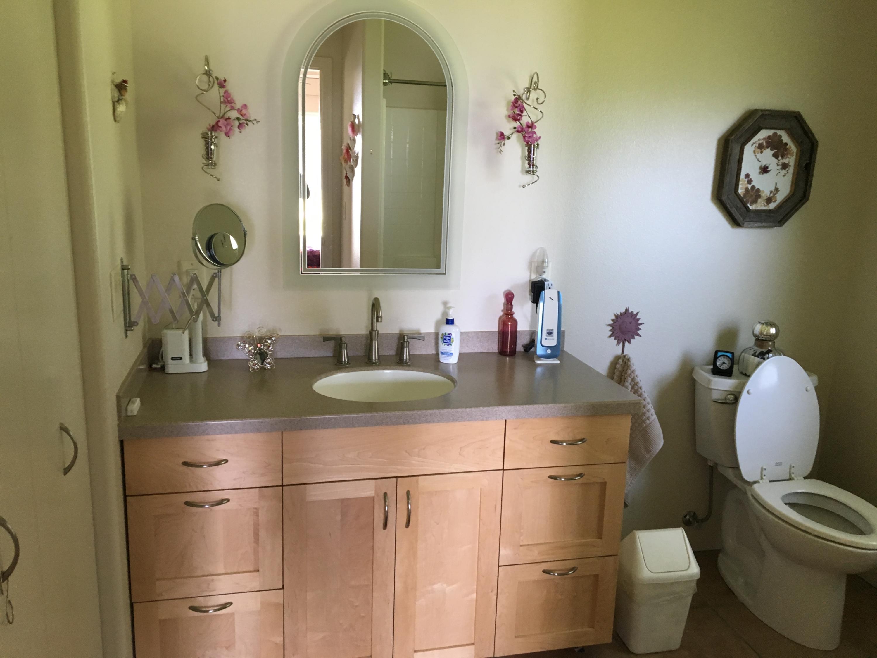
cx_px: 438
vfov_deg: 48.2
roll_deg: -3.8
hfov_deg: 61.7
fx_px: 735
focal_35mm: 29
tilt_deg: -12.7
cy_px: 329
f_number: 2.2
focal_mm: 4.15
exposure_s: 1/30
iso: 100
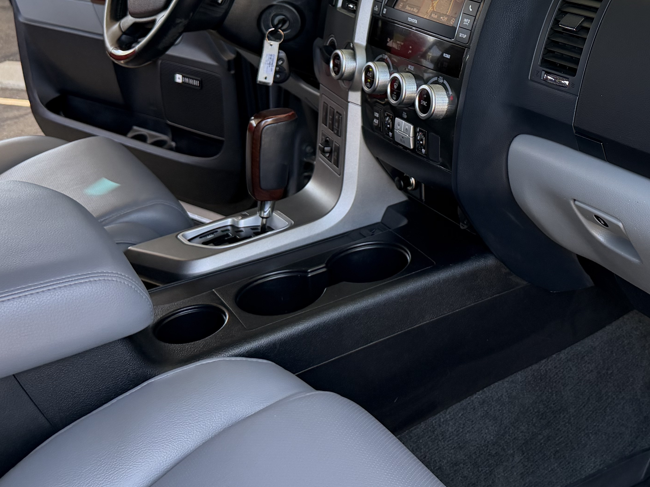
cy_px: 57
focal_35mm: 49
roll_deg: +0.7
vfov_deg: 28.6
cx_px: 580
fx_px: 920
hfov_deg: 36.6
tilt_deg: -16.9
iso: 125
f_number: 1.78
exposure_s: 1/201
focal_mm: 6.76
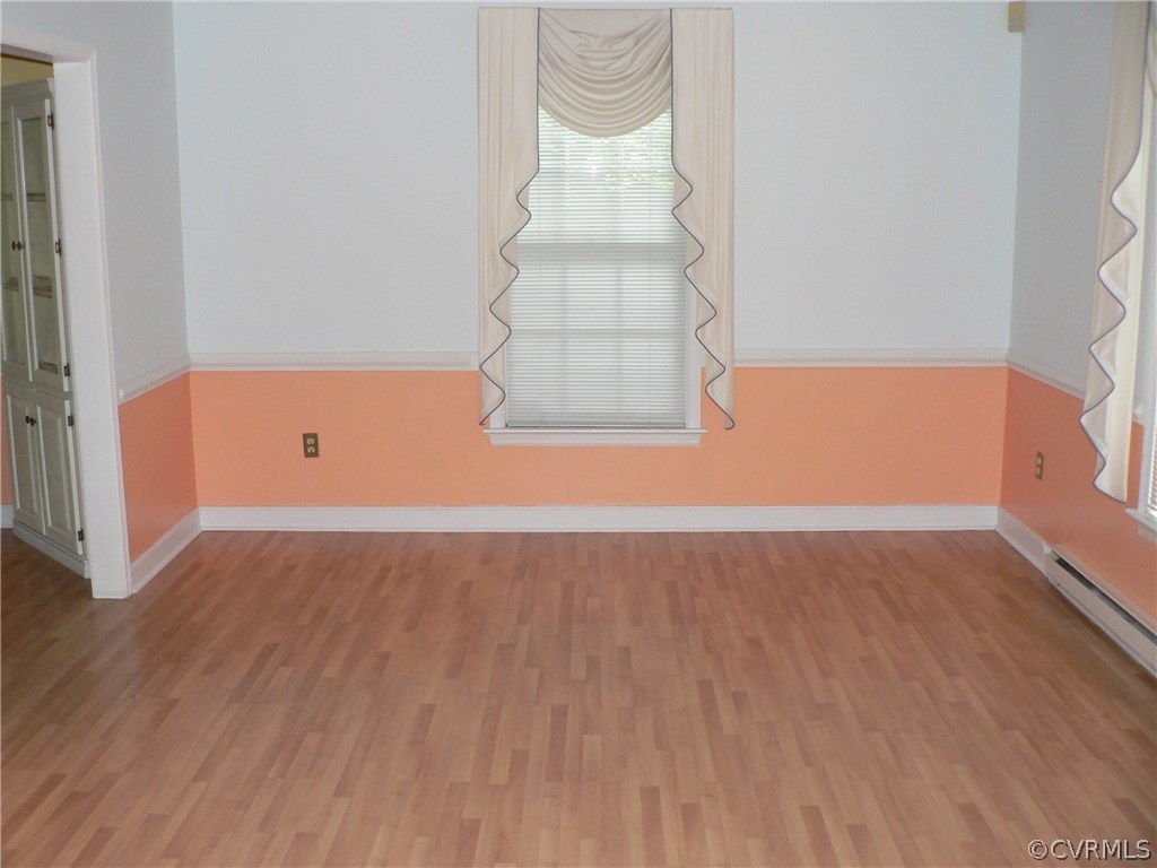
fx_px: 1203
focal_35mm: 36
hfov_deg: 51.4
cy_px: 434
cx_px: 578
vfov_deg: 39.7
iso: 200
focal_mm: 6
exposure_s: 1/60
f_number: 2.8
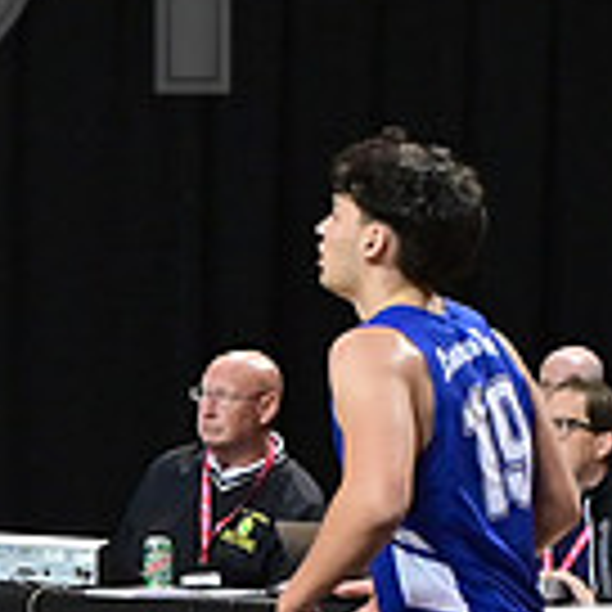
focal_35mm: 447
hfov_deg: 3.9
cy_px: -97
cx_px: -644
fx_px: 8941
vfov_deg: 3.9
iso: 2500
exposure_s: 1/800
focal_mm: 82
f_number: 5.6
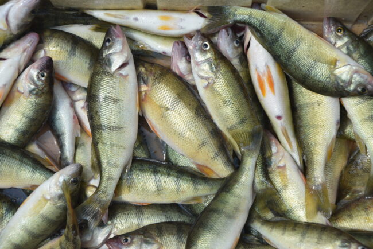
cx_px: 186
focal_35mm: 80
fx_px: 829
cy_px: 124
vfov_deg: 17.1
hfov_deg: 25.4
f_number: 6.3
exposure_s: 1/640
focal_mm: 80
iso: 200
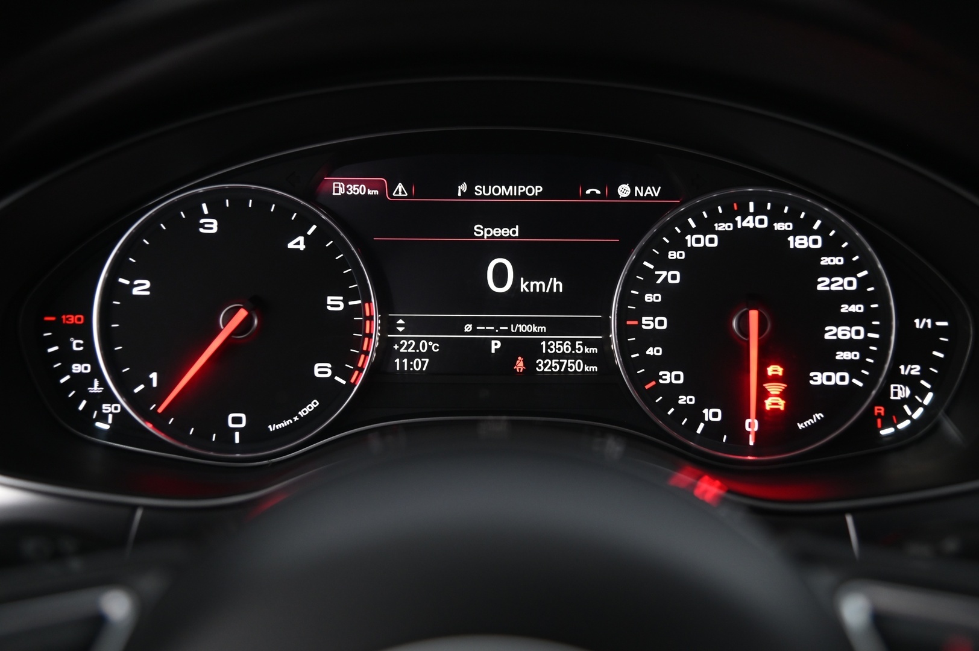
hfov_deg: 48.5
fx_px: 1087
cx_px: 490
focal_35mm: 40
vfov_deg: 33.3
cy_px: 326
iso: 2000
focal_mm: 40
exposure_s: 1/20
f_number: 4
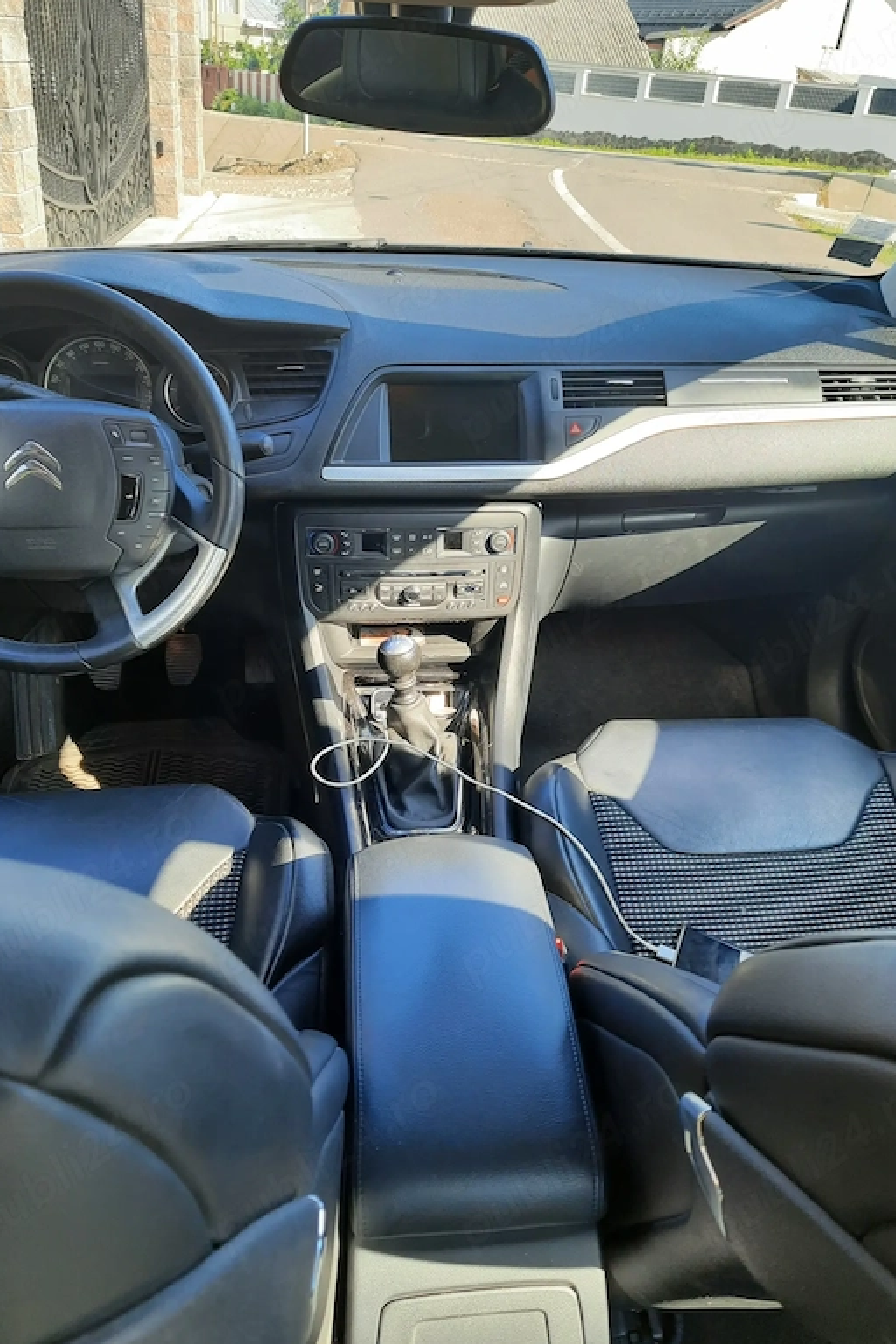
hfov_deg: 49.6
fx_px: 971
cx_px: 448
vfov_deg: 69.4
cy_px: 684
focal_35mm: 26
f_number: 1.8
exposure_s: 1/100
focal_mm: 5.23
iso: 40
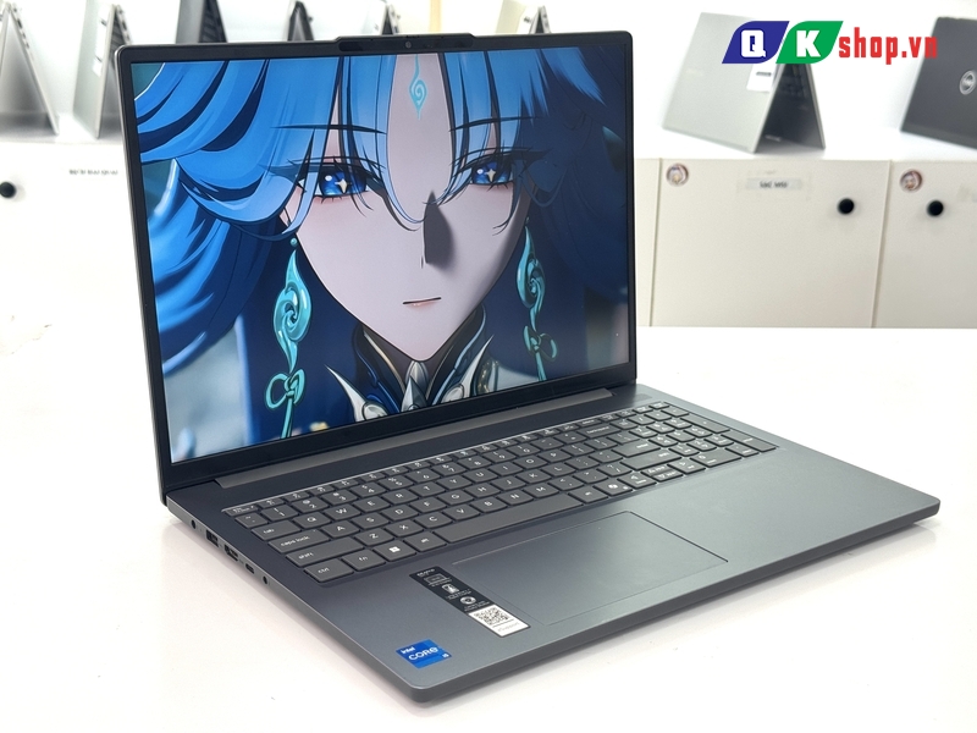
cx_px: 488
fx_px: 1355
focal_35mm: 48
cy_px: 366
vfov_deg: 30.3
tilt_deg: -17.9
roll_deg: -0.5
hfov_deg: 39.7
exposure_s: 1/121
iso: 64
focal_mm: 6.76
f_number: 1.78
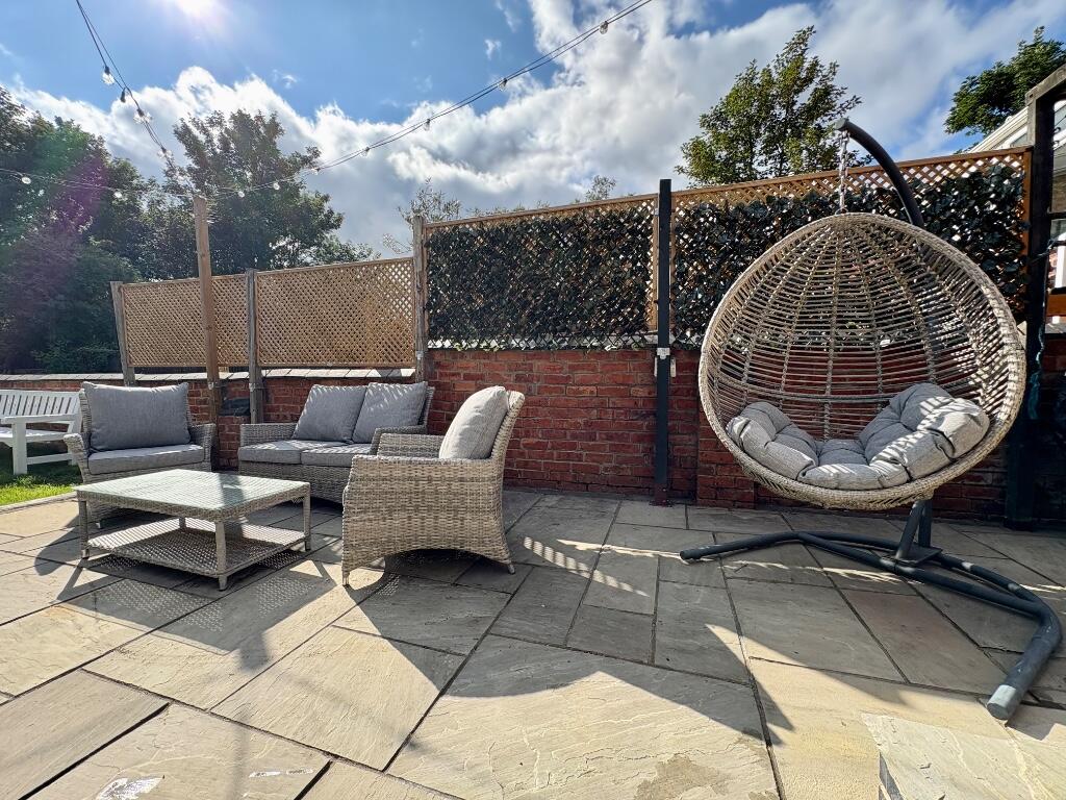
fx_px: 431
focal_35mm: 14
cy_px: 400
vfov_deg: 85.7
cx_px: 533
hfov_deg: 102.1
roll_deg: -0.3
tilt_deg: -1.9
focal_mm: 2.22
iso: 50
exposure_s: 1/669
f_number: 2.2
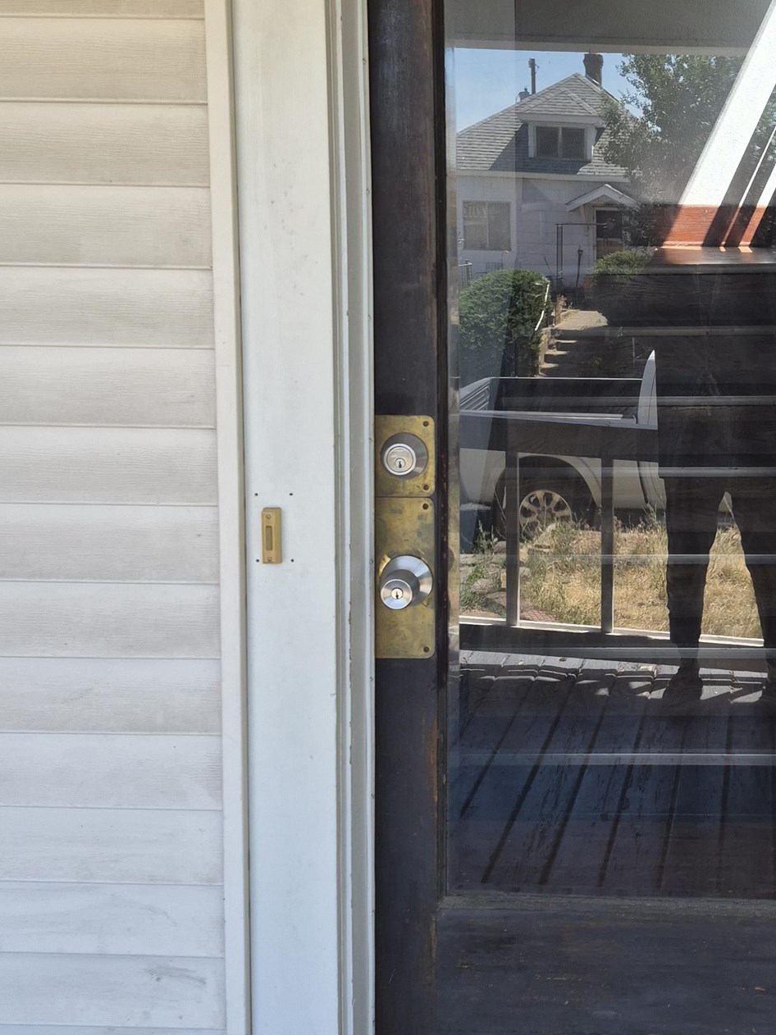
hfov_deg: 32.8
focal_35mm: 42
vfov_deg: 44.2
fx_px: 1256
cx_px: 683
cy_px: 353
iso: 80
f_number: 1.8
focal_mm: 5.4
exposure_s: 1/606
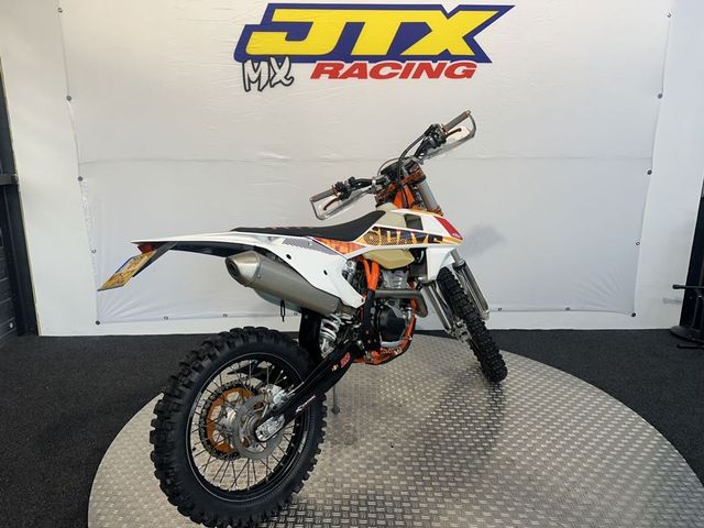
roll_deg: +0.6
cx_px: 352
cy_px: 264
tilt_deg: -13.1
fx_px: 488
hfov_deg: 71.6
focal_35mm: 24
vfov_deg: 56.8
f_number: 1.78
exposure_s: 1/109
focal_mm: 6.86
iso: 50
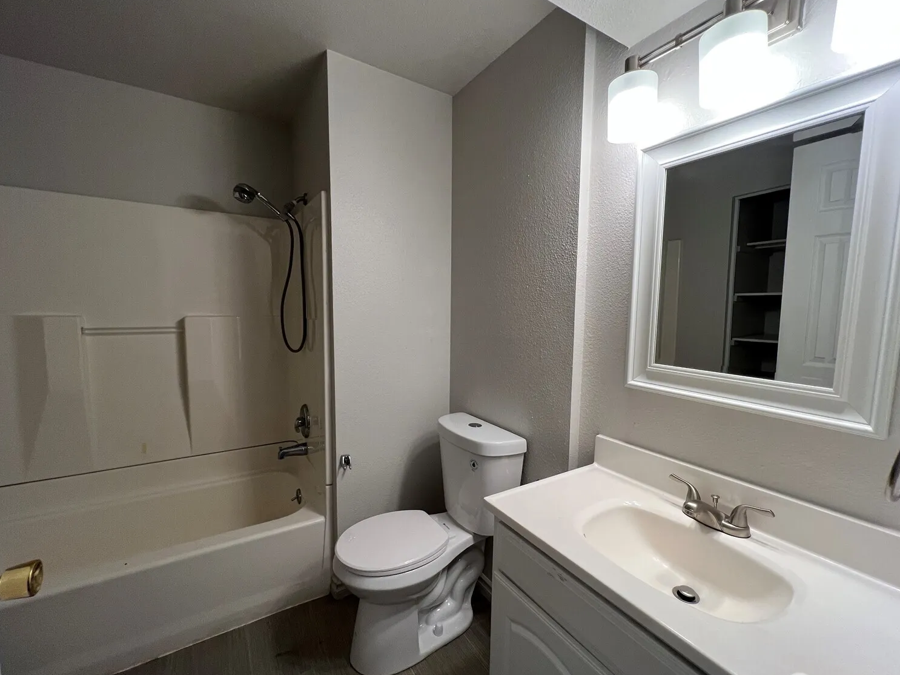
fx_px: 364
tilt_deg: -5.8
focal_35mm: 14
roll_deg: -1.2
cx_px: 455
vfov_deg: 85.6
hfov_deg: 102.1
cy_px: 350
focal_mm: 1.57
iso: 125
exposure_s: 1/60
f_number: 1.8
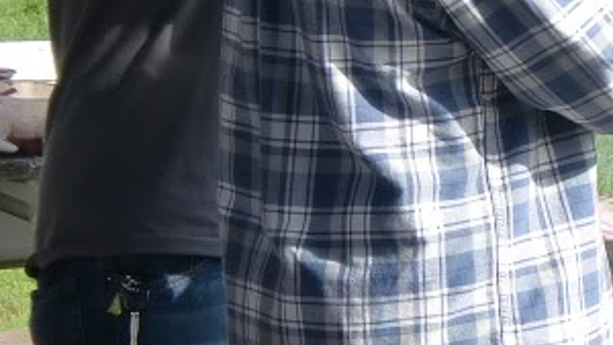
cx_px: 595
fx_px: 3821
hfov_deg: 9.1
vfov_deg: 5.2
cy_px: 33
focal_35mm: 235
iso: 64
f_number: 5
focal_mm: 14.49
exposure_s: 1/160
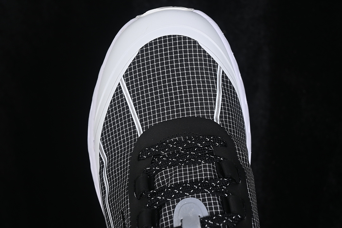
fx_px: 712
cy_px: 114
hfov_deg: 27.0
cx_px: 171
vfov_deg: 18.2
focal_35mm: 75
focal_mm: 50
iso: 160
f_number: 7.1
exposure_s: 1/80
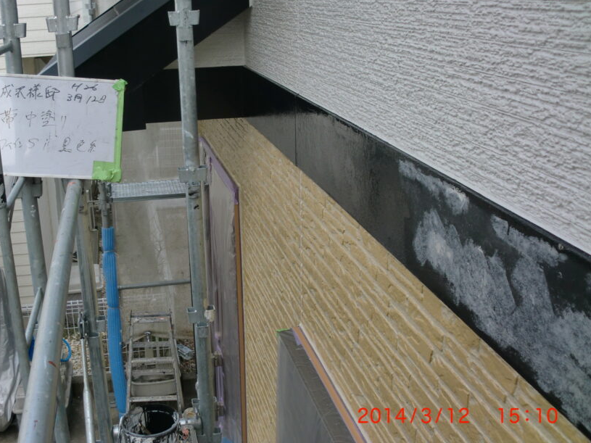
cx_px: 235
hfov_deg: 42.7
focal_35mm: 44
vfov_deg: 32.8
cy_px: 194
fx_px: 751
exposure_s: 1/250
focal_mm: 6.3
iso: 64
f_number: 3.1
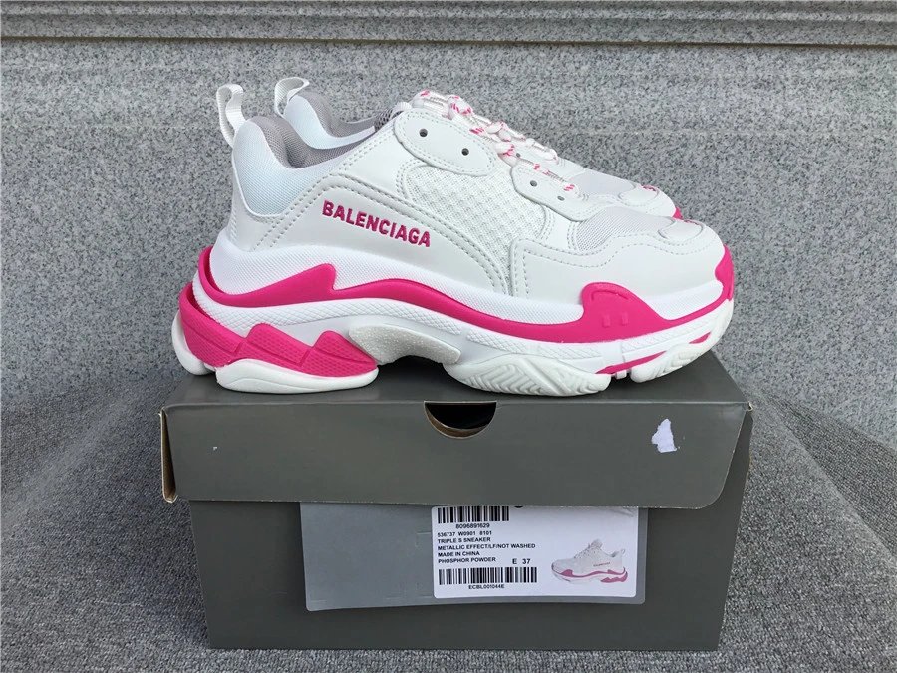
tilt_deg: -21.8
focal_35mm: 31
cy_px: 336
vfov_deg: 45.4
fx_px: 803
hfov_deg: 58.4
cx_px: 448
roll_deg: +0.0
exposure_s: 1/783
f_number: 2.4
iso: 25
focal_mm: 3.3
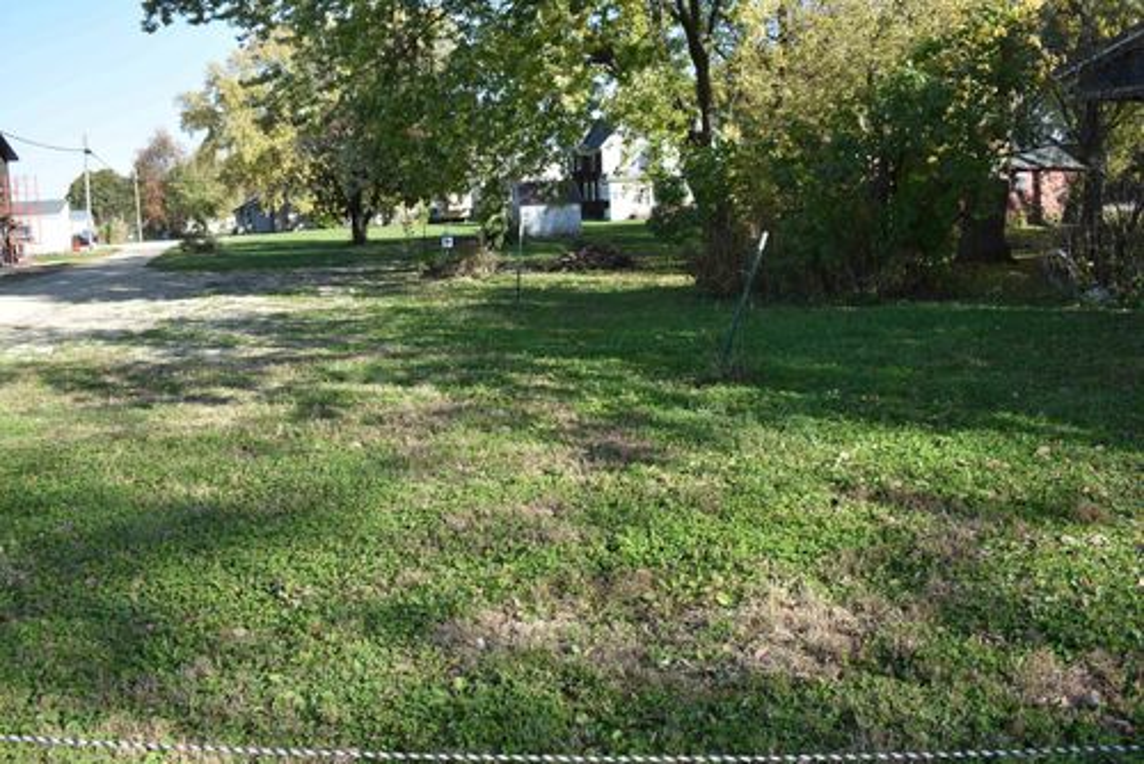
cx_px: 572
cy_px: 382
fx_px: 1049
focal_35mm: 33
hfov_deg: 57.2
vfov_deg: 40.0
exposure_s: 1/200
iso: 100
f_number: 7.1
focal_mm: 22
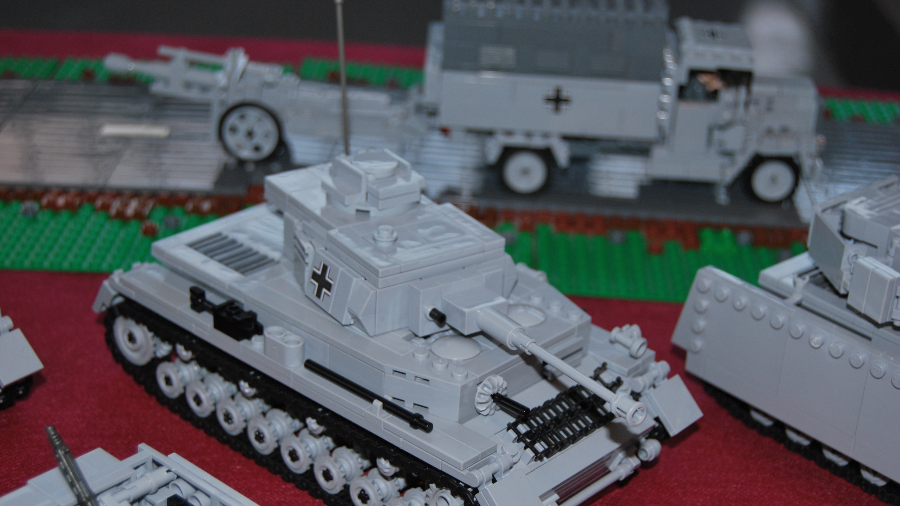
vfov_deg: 18.0
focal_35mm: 67
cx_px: 445
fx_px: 1599
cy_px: 305
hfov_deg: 31.4
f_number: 5.3
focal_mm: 42
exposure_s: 1/60
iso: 200
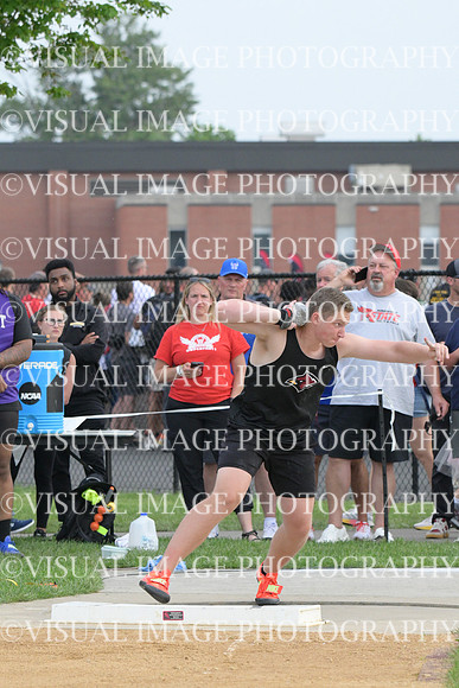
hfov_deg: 5.1
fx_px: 5160
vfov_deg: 7.6
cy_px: 344
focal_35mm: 270
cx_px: 230
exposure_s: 1/2000
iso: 2500
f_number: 6.3
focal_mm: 180
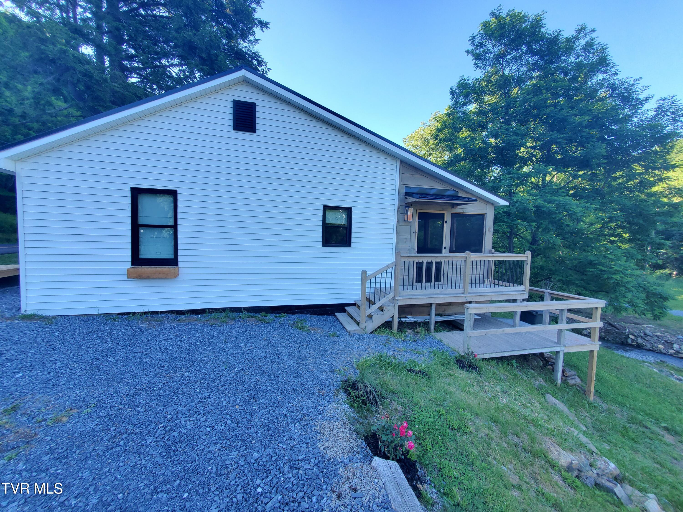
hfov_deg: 106.2
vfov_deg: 89.9
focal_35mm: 13
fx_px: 256
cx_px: 342
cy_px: 256
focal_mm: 1.8
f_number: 2.2
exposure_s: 1/212
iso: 50
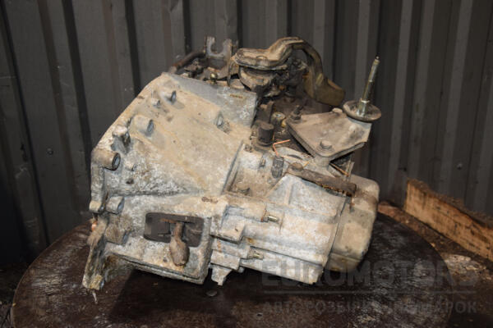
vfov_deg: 34.2
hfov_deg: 49.6
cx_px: 246
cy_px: 164
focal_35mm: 39
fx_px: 534
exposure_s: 1/60
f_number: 5
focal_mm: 26
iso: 800
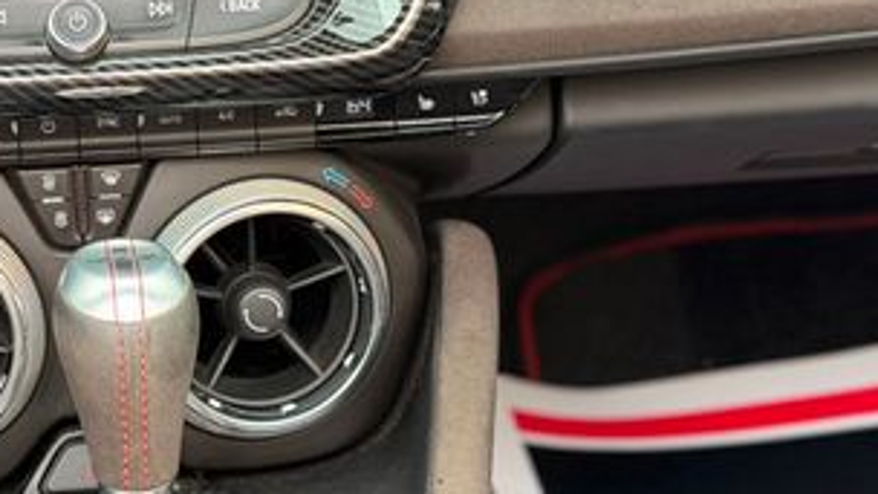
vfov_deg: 11.0
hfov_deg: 19.0
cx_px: 32
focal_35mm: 110
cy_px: 170
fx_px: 2561
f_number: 1.78
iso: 64
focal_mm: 6.76
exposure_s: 1/154
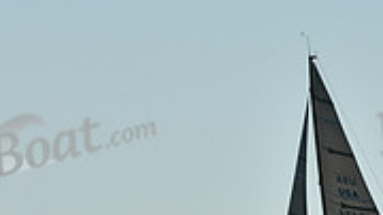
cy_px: 239
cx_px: 268
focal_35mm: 677
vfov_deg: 1.8
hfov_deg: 3.2
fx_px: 6871
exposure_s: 1/1000
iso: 250
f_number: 8
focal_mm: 200
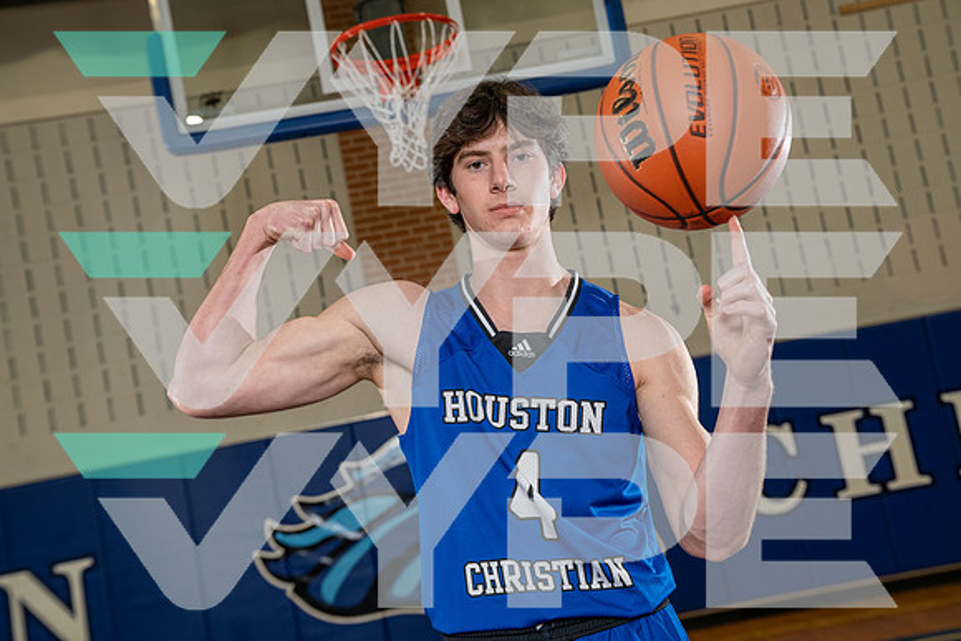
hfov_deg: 41.9
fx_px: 1255
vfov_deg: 28.7
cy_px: 320
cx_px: 480
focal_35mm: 47
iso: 640
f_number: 4.5
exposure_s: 1/200
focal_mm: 47
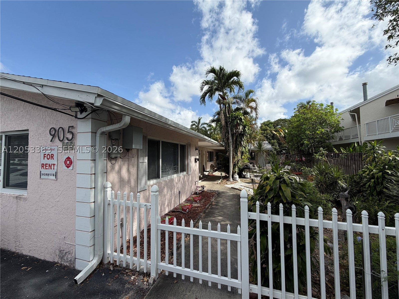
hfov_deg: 102.1
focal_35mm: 14
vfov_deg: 85.7
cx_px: 200
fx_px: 161
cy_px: 150
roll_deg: +1.1
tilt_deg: +3.0
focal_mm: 2.22
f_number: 2.2
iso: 20
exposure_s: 1/770
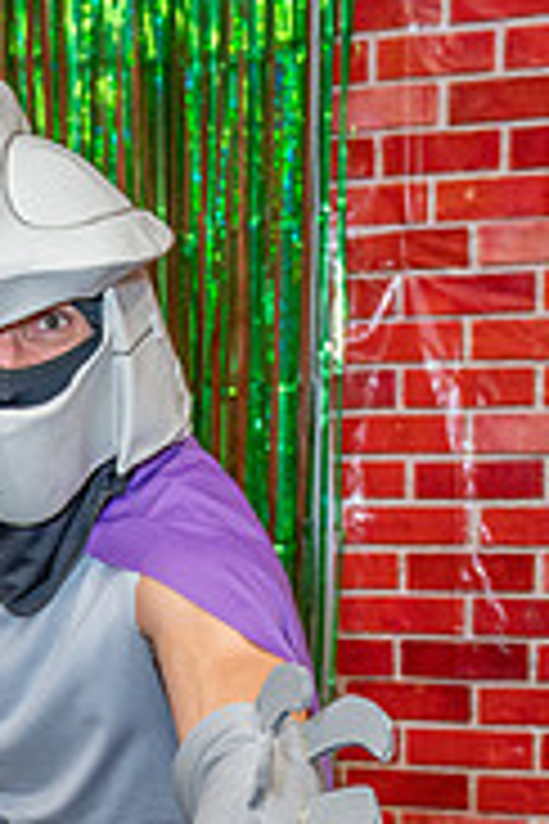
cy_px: 770
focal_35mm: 86
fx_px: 1967
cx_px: 108
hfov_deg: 15.8
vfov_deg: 22.9
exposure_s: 1/160
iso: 2500
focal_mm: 35
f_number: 4
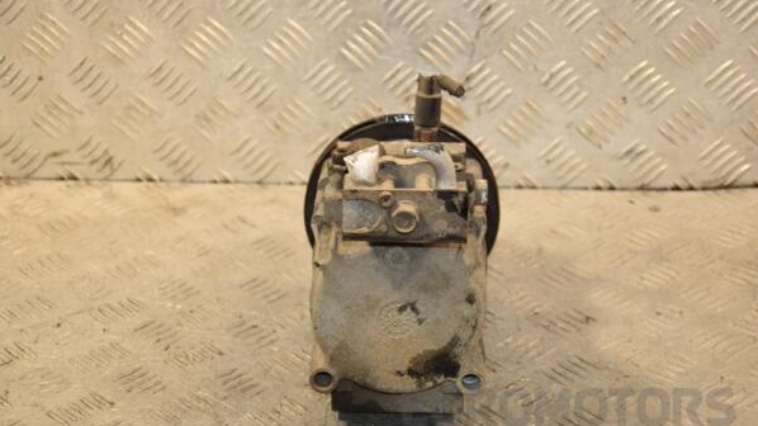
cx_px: 379
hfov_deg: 25.9
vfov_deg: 14.7
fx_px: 1648
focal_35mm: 82
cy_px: 238
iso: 800
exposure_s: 1/200
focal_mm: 52
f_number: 5
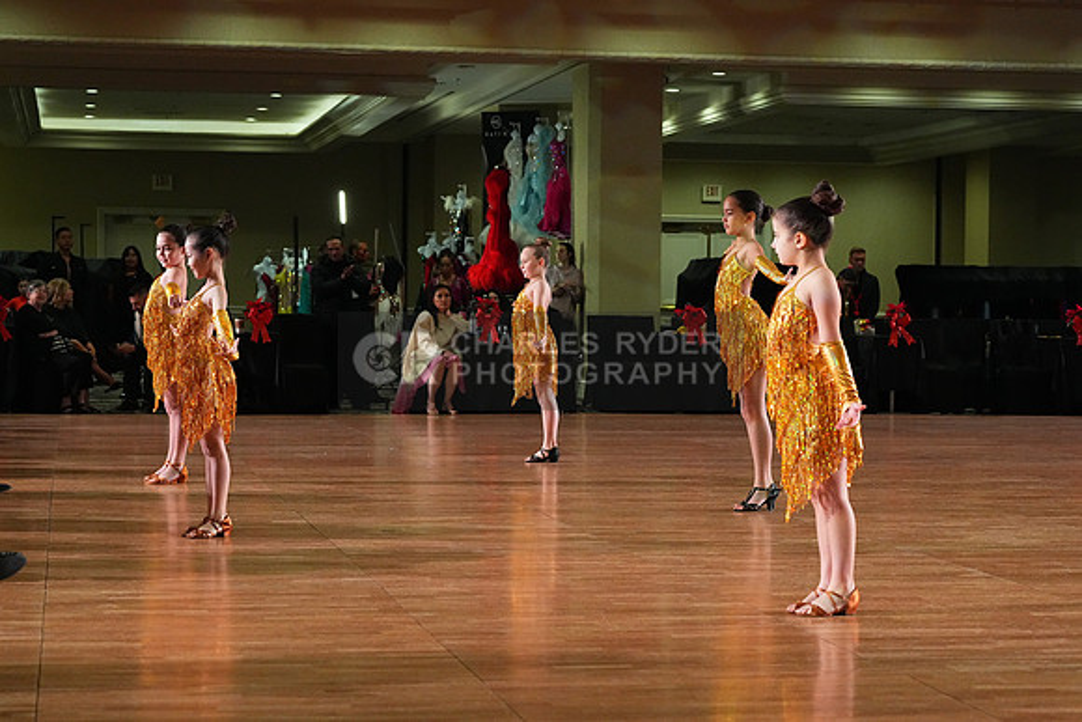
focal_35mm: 83
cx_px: 541
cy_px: 361
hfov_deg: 24.5
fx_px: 2495
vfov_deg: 16.5
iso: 8000
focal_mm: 83
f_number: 6.3
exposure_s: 1/400
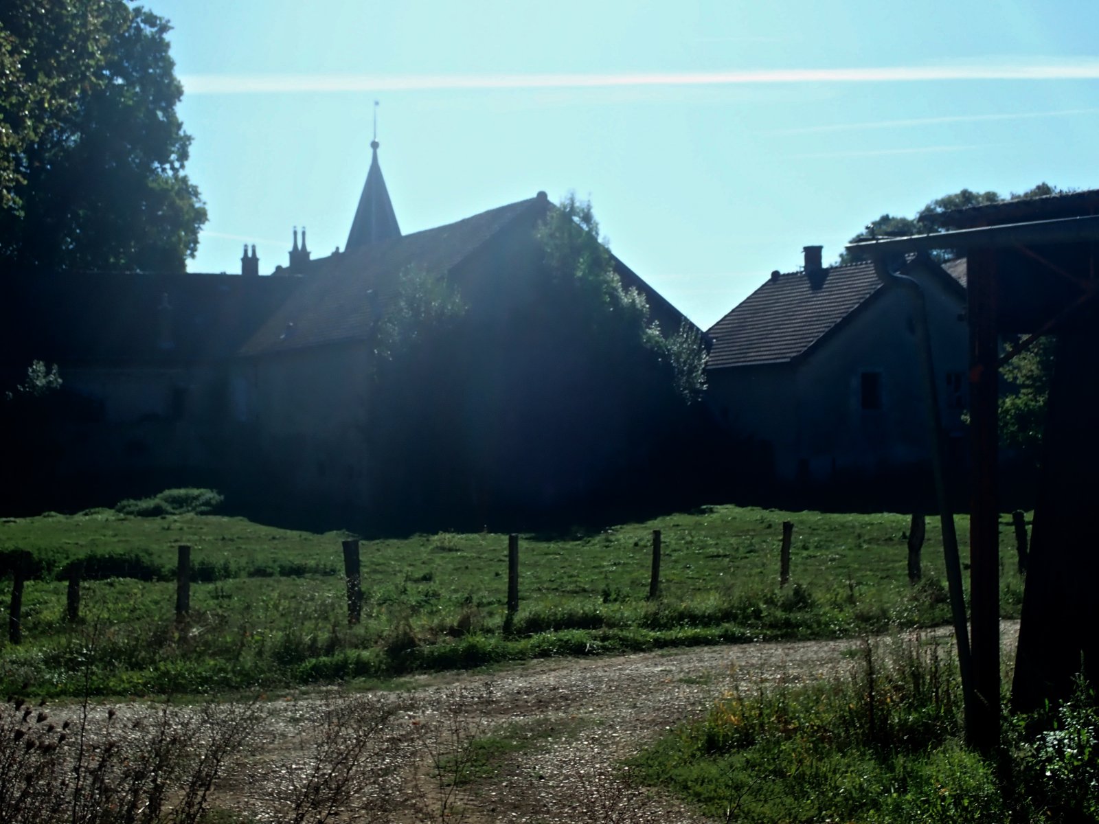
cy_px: 412
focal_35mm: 61
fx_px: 1937
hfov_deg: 31.7
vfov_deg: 24.0
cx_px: 550
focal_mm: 11.01
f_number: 5
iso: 100
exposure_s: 1/500
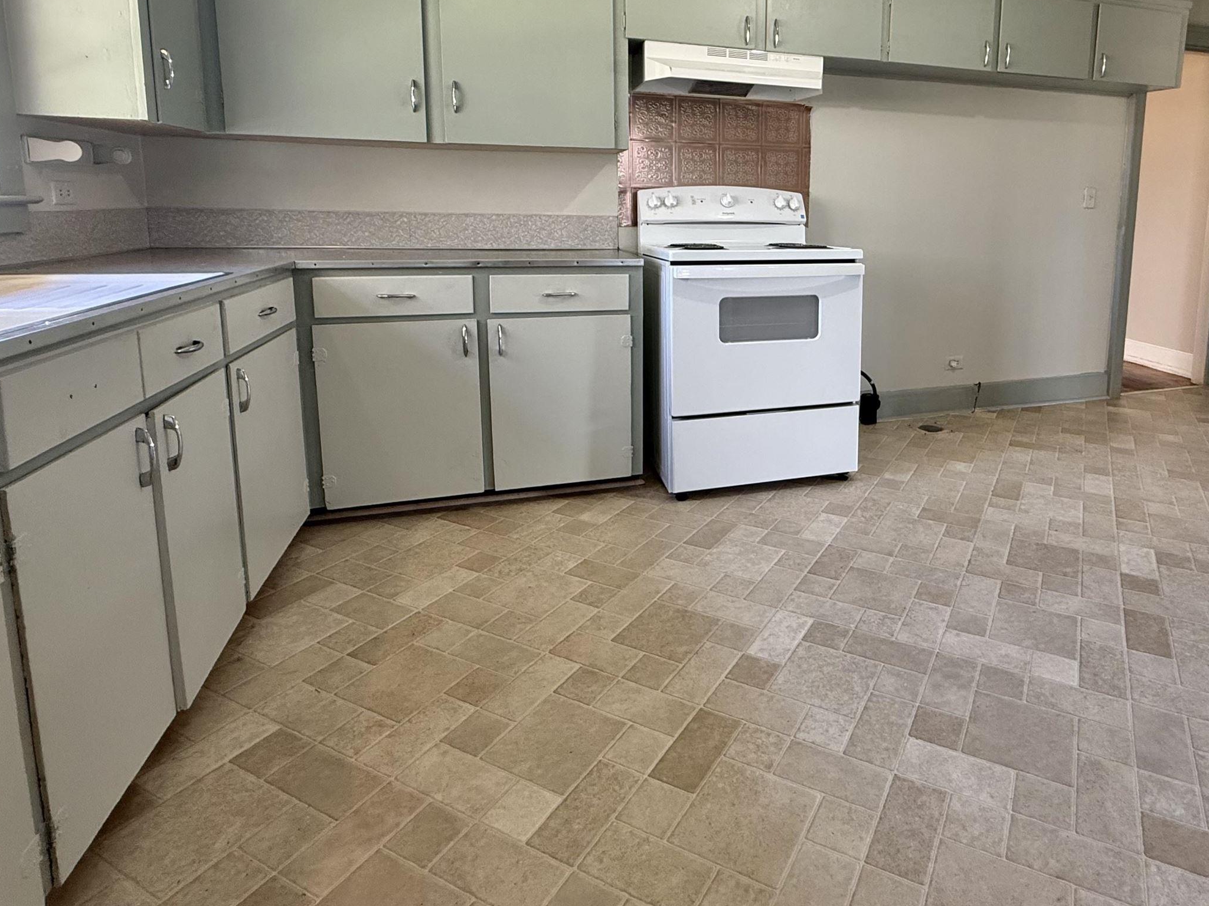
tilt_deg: -8.2
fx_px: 733
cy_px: 303
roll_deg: -1.0
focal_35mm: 21
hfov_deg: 77.3
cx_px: 768
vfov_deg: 61.9
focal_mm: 2.22
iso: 200
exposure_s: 1/60
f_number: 2.2
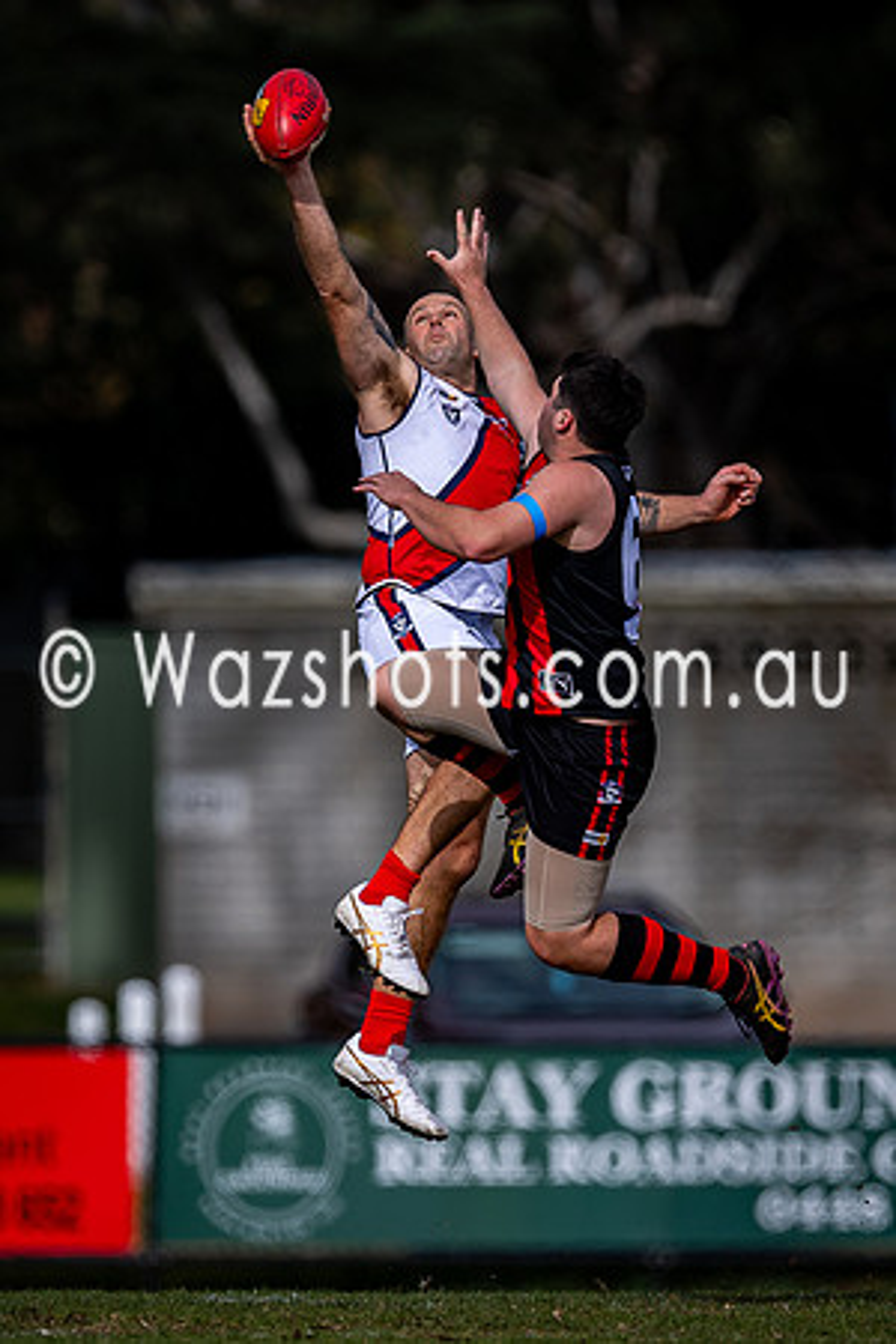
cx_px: 326
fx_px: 38737
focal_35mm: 1038
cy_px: 623
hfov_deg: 1.3
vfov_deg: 2.0
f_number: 4
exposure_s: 1/1600
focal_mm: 500
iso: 125
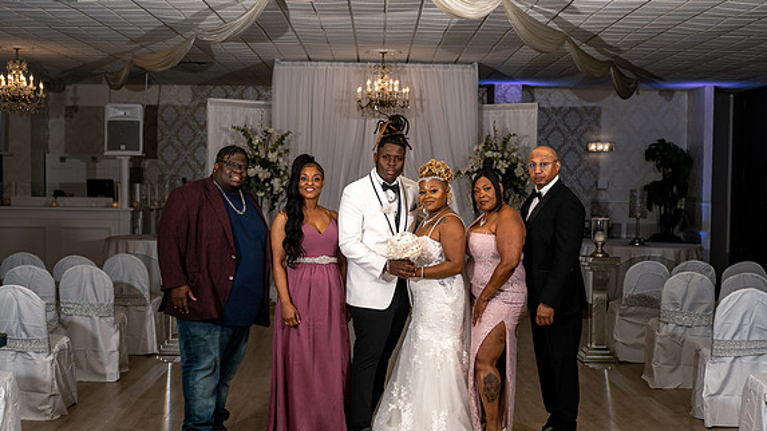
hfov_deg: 39.2
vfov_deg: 22.6
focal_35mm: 53
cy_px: 255
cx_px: 386
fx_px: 1078
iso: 200
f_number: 4
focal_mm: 50
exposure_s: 1/160
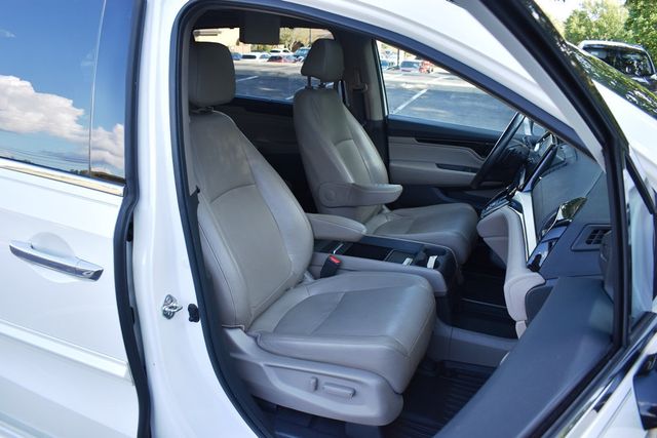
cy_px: 219
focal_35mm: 27
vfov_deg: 48.0
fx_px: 493
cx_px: 328
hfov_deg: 67.4
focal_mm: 18
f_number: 4.5
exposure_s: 1/250
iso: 400
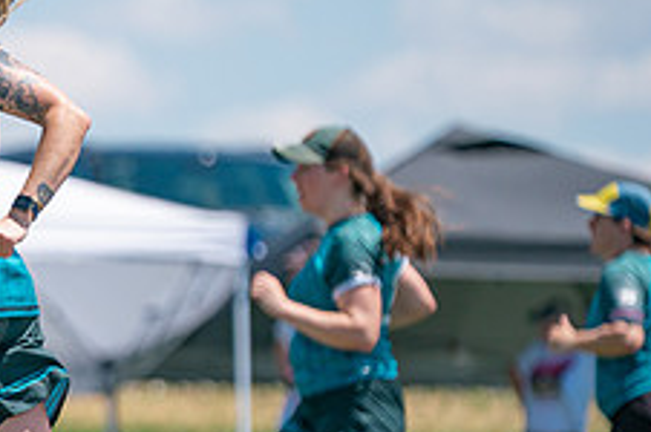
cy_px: 226
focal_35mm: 514
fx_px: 9281
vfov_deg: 2.7
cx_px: -130
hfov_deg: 4.0
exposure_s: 1/4000
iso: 200
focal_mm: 200
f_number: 2.8
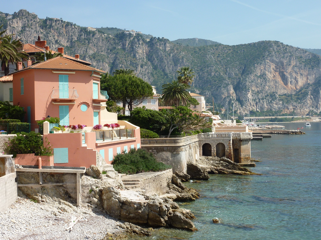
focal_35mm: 52
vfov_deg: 28.0
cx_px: 160
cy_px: 120
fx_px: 482
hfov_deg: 36.8
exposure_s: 1/500
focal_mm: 8.5
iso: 80
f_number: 5
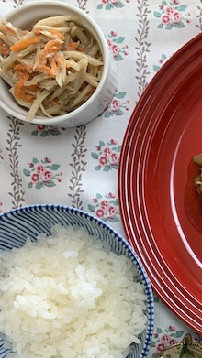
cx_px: 293
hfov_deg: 18.6
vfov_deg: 35.9
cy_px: 210
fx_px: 552
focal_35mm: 58
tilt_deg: -86.8
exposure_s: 1/121
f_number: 1.8
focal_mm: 4.25
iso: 100
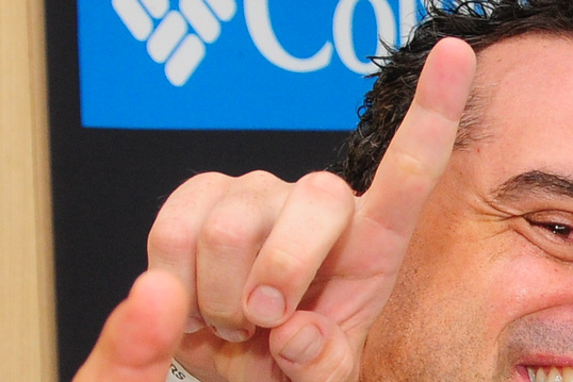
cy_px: 434
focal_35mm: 116
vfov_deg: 11.6
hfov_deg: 17.0
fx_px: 1847
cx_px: 649
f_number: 5.6
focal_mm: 26
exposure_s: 1/60
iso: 400
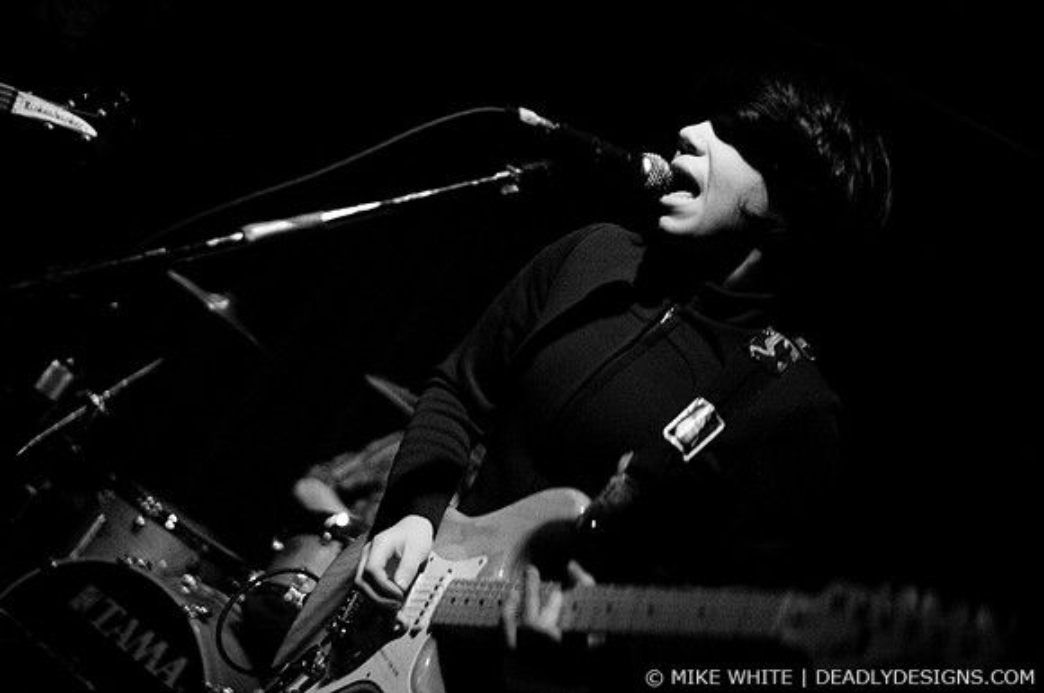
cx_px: 522
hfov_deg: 43.7
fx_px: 1303
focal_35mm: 45
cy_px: 346
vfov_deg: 29.8
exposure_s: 1/60
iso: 1000
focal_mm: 30
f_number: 1.6
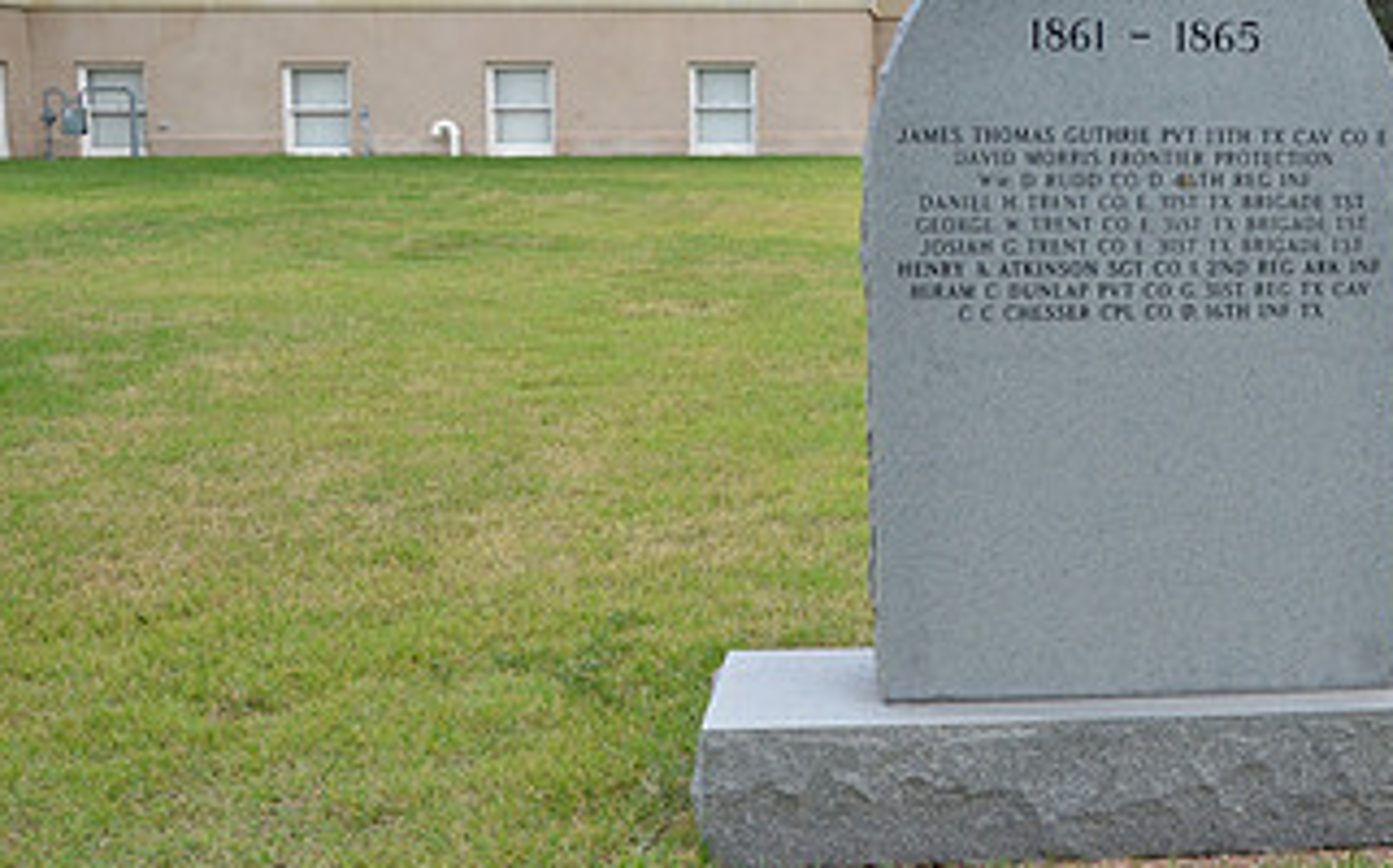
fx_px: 1780
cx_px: 1176
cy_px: 299
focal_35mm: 47
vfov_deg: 27.3
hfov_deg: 40.4
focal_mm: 17
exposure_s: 1/80
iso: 400
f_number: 4.5
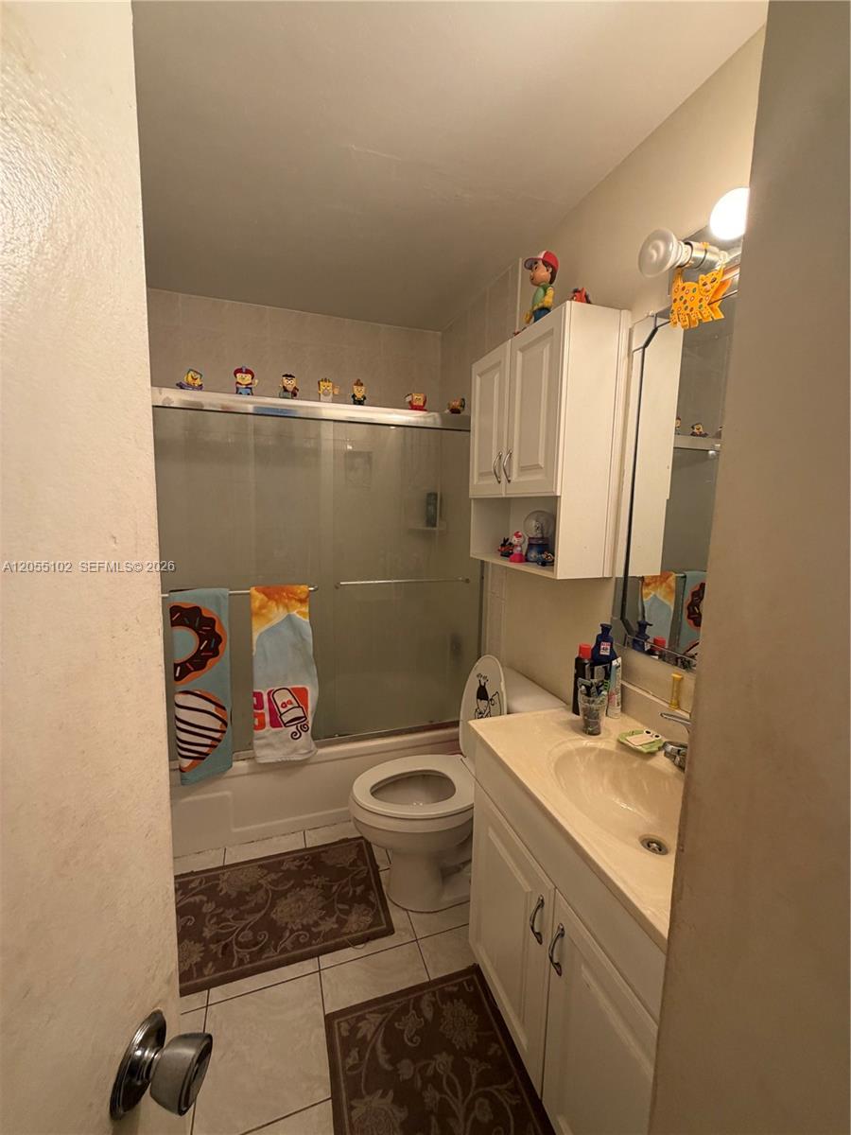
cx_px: 426
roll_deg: -0.7
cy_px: 568
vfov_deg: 102.1
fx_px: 459
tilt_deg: -5.5
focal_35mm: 14
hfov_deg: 85.7
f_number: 2.2
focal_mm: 2.22
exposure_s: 1/60
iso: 200
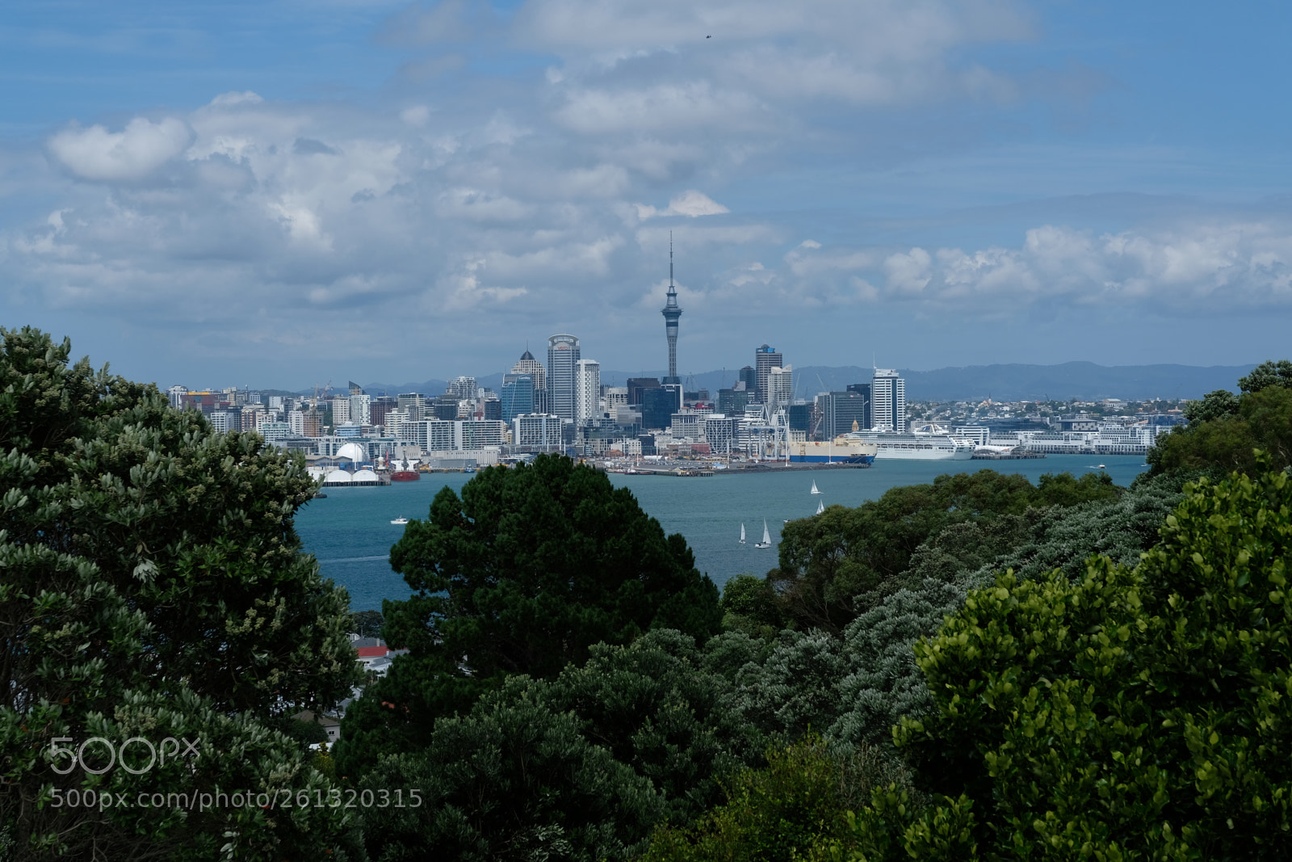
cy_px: 431
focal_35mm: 66
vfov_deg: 20.6
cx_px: 646
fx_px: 2369
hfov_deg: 30.5
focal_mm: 44.1
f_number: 5.6
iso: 200
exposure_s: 1/1500
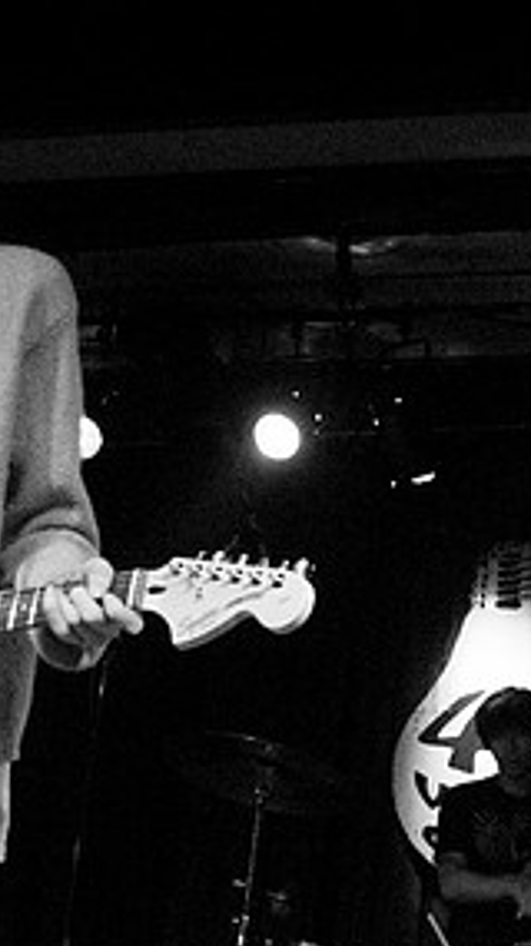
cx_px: 478
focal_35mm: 64
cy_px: 465
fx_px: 1604
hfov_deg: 18.5
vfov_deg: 32.8
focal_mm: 20
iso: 800
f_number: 2.8
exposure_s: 1/60
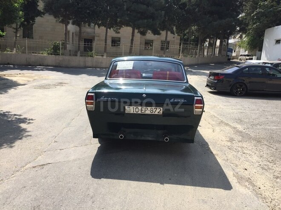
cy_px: 105
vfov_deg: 48.2
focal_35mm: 29
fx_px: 235
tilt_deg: -9.6
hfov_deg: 61.7
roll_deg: -4.3
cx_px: 140
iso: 32
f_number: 2.2
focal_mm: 4.15
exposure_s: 1/1364
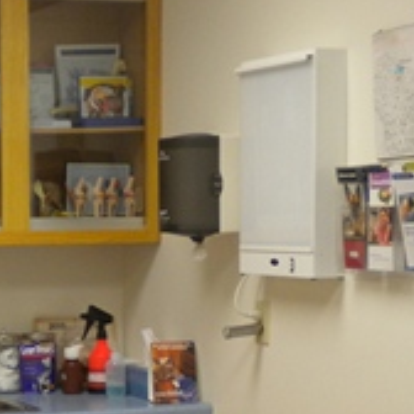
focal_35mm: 112
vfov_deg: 15.3
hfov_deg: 15.4
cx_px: 59
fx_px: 1515
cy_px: 407
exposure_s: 1/57.3
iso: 218
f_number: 3.5
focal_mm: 7.4
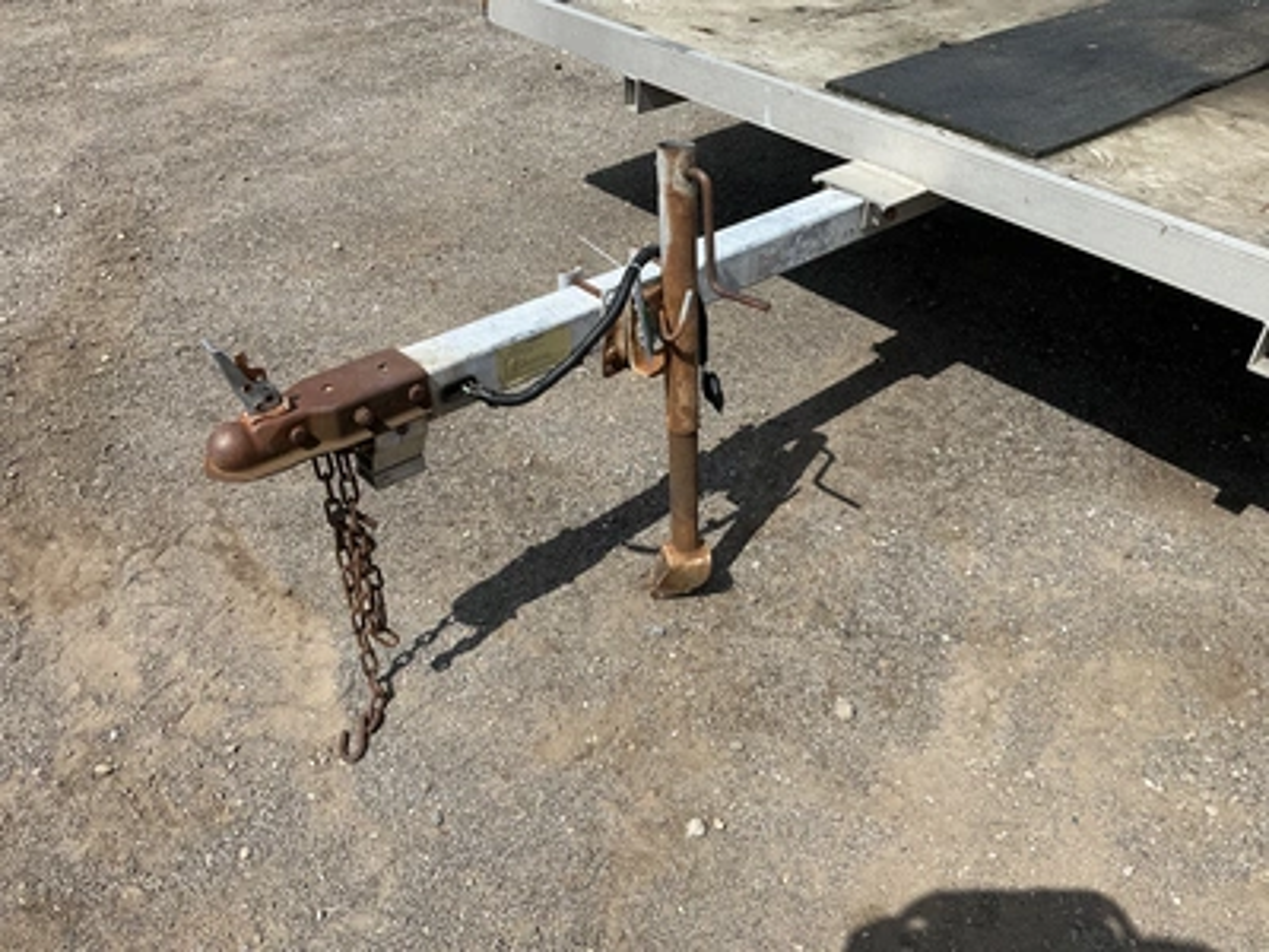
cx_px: 634
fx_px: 1063
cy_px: 476
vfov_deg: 48.2
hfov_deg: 61.7
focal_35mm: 29
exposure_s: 1/2538
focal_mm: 3
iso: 25
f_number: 1.8
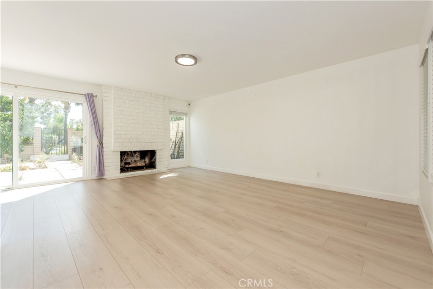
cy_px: 144
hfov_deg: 100.4
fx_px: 180
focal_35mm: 15
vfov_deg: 77.3
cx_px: 216
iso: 125
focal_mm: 15
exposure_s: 1/125
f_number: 5.6
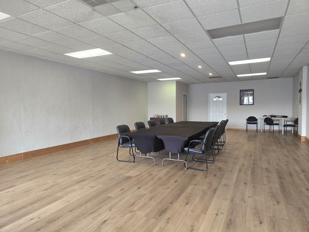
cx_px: 154
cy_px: 116
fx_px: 205
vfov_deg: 58.9
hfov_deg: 73.9
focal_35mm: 23
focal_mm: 6.3
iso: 250
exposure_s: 1/120
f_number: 1.7
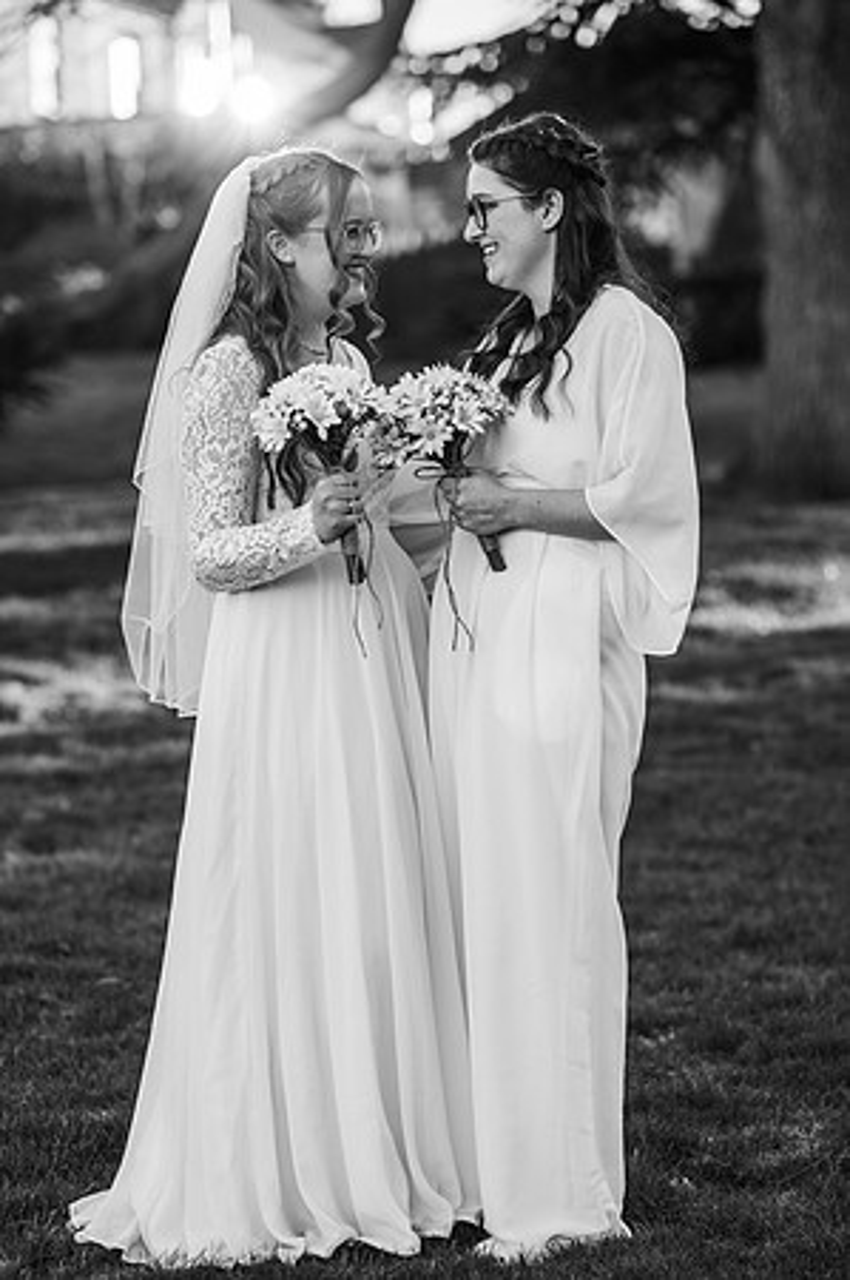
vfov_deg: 23.9
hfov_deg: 16.0
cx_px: 425
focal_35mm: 85
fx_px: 3017
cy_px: 640
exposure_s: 1/1000
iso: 100
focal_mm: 85
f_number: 2.5
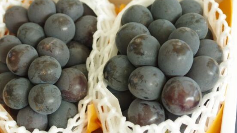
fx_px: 572
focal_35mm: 91
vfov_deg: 13.3
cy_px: 51
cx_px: 103
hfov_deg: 23.4
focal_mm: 50
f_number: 4
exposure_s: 1/100
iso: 200
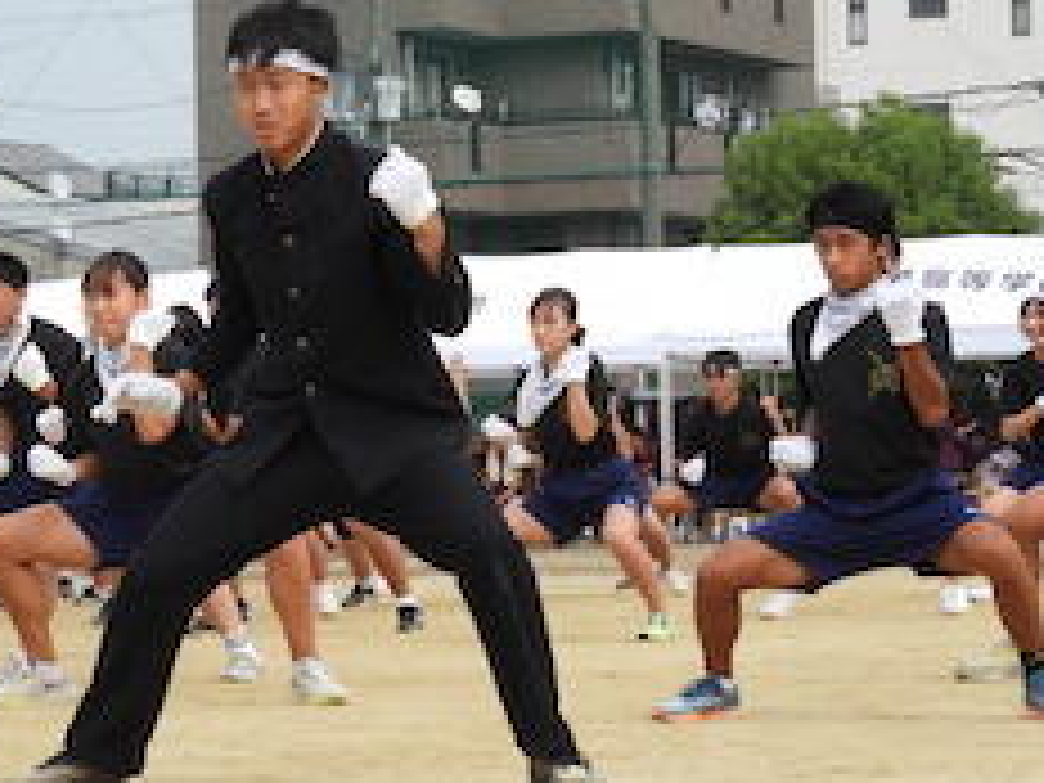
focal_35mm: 181
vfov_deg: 8.2
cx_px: 328
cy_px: 387
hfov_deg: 10.9
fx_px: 5459
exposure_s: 1/400
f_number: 4.8
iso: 100
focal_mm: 18.8
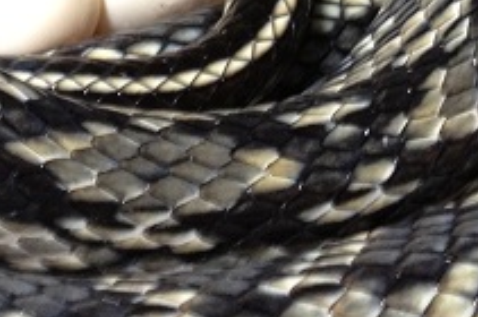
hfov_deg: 14.4
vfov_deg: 9.4
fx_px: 1869
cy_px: -163
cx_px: 27
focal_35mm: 141
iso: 125
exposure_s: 1/20
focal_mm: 4.28
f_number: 2.4
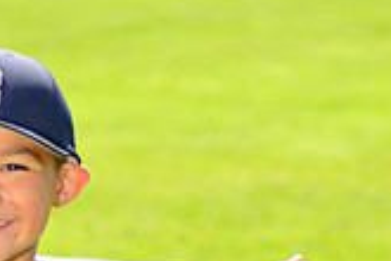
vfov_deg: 3.9
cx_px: 0
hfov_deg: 5.8
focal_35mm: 352
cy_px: 348
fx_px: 3823
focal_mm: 100
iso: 100
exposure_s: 1/250
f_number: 5
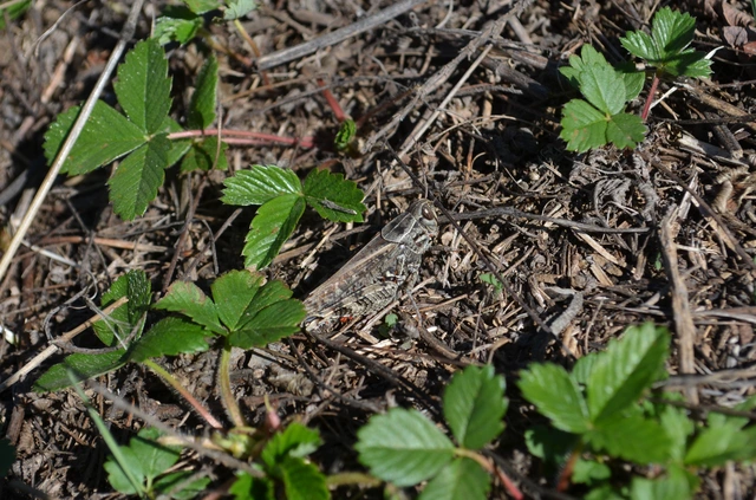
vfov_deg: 16.5
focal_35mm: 82
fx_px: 1728
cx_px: 378
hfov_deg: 24.7
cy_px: 250
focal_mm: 55
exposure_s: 1/250
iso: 100
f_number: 8
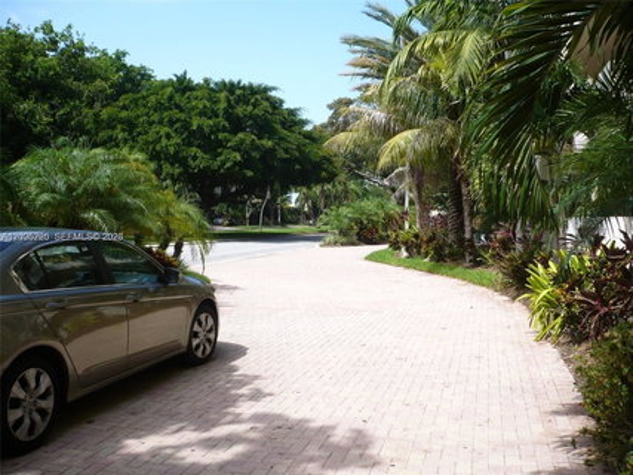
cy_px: 238
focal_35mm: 35
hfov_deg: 52.6
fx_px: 640
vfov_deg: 40.7
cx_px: 316
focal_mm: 5.8
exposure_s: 1/800
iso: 100
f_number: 2.8
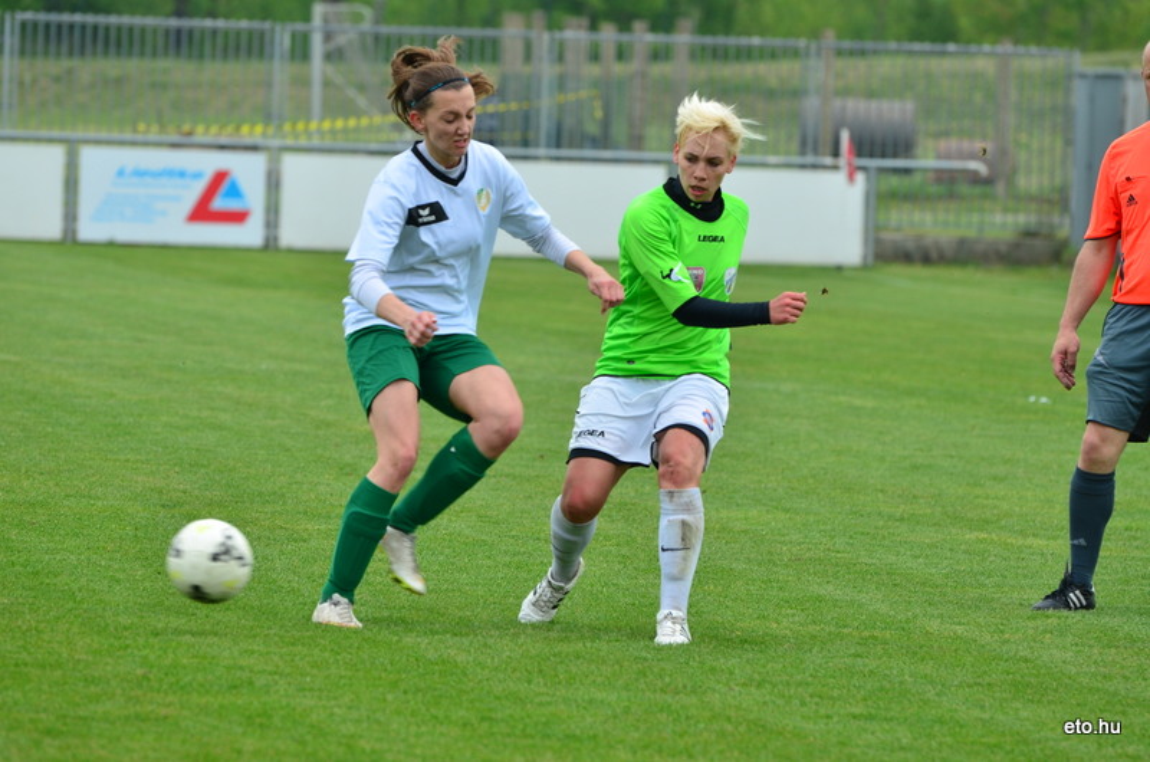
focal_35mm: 315
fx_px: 10042
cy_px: 381
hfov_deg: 6.6
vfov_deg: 4.3
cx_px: 575
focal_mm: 210
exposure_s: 1/640
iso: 400
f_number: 5.3
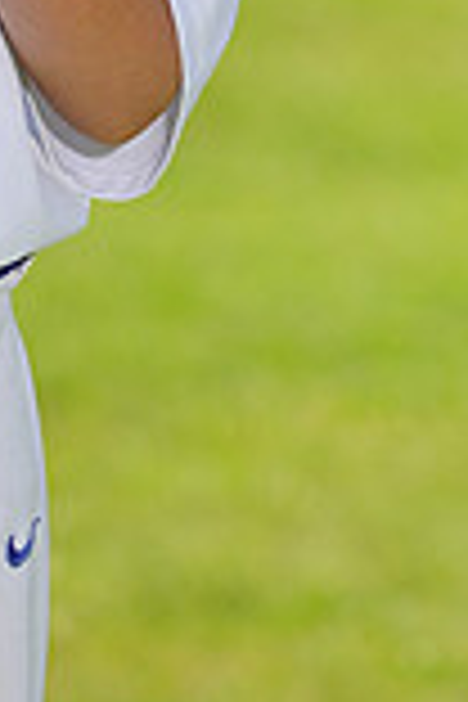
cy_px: -598
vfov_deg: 2.5
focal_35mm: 821
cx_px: -313
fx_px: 16008
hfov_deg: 1.7
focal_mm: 221
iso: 100
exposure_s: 1/250
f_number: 8
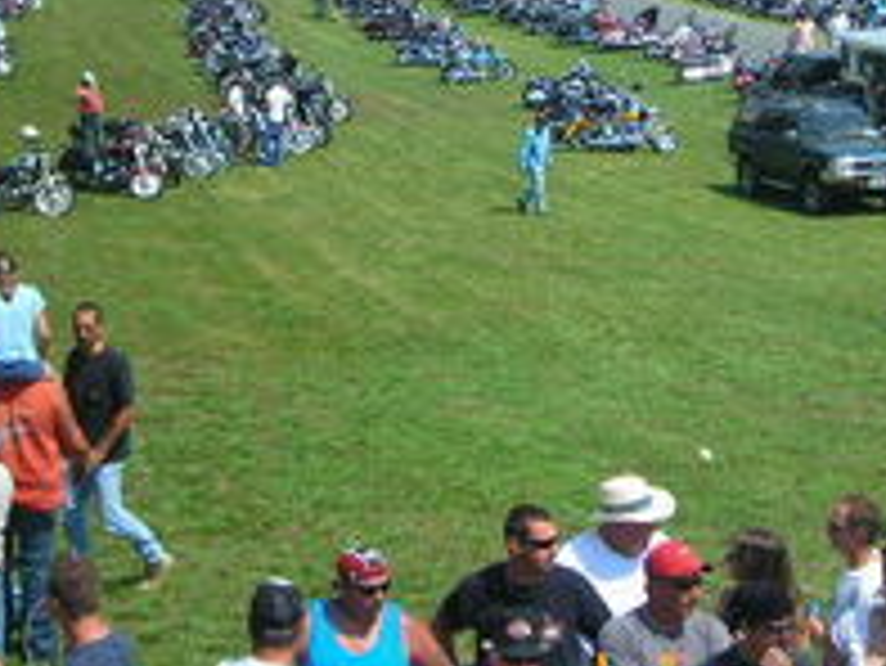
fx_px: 1972
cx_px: 472
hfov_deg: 25.3
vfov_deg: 18.8
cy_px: 50
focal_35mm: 77
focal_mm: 6.3
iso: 50
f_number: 6.4
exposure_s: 1/147
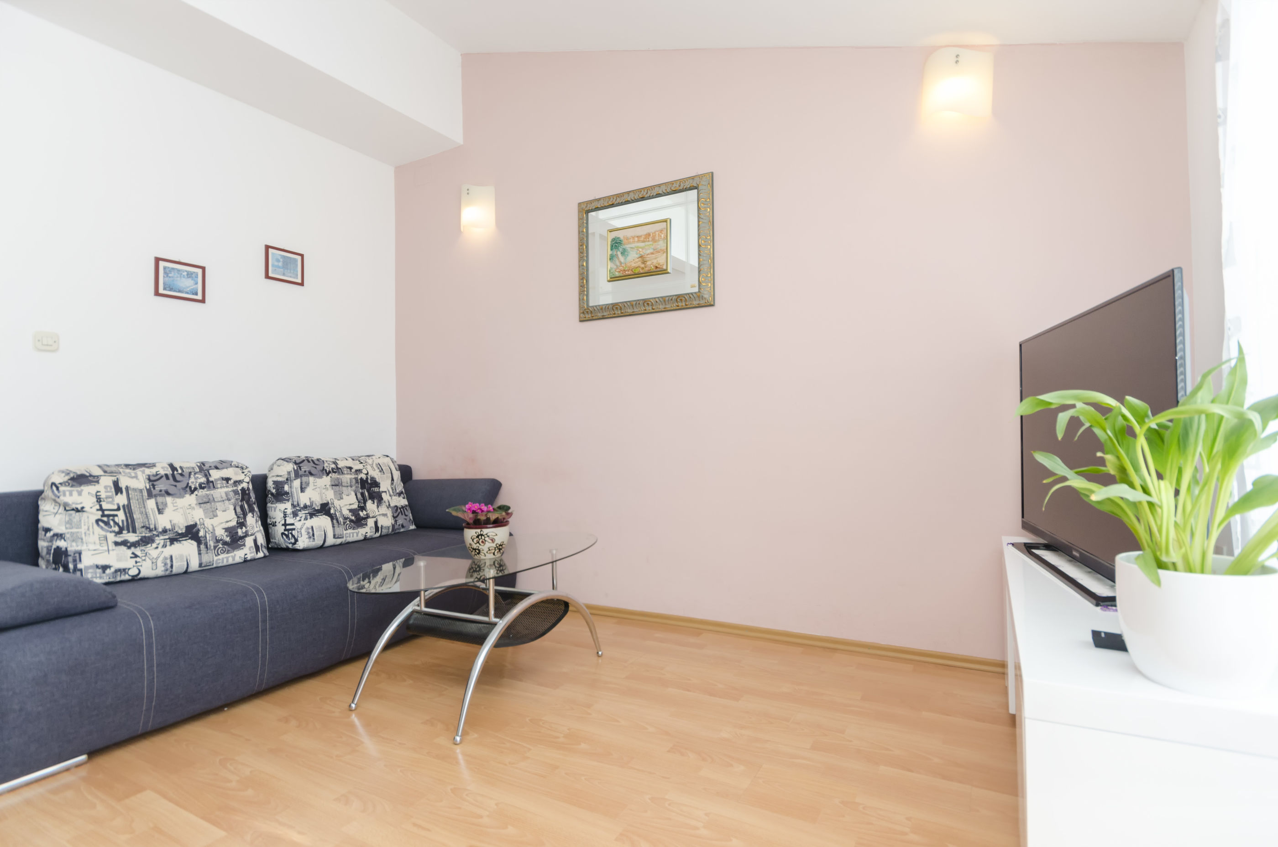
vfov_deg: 67.2
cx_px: 639
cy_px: 424
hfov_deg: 90.1
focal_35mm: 18
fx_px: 638
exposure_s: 1/125
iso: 400
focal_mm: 12
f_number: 7.1
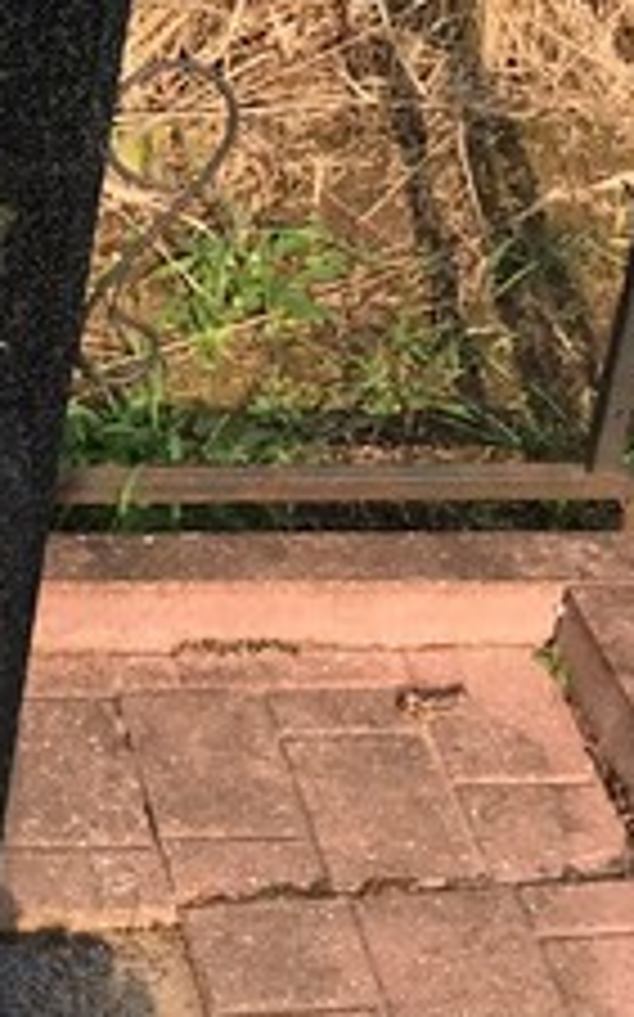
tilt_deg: -34.7
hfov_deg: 11.4
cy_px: 616
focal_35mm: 105
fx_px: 2906
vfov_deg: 19.8
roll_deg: +2.0
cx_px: -558
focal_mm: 3.99
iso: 20
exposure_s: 1/903
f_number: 1.8
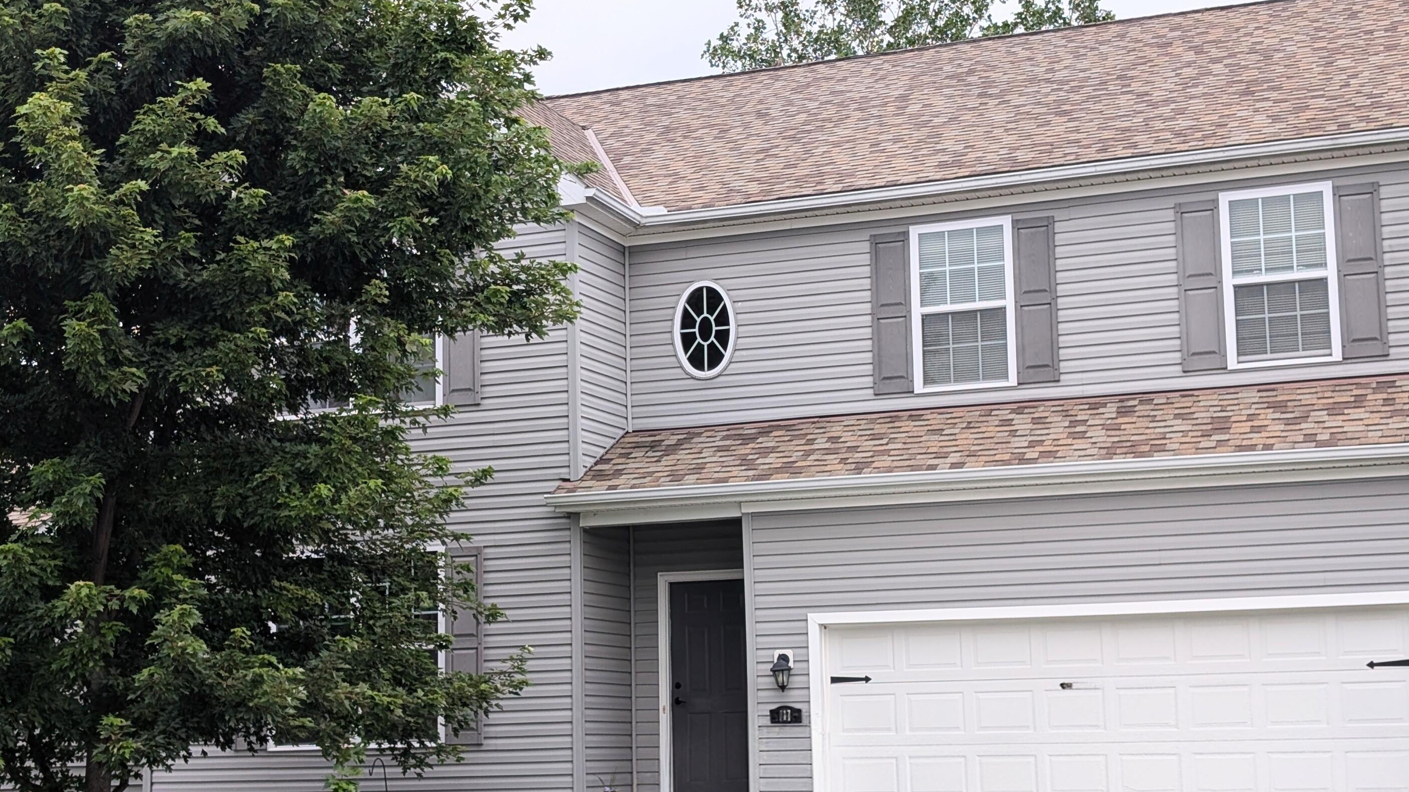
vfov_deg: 21.1
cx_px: 687
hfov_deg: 36.6
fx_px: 2129
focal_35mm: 57
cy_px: 458
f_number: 1.68
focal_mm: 6.9
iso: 25
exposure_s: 1/54.6
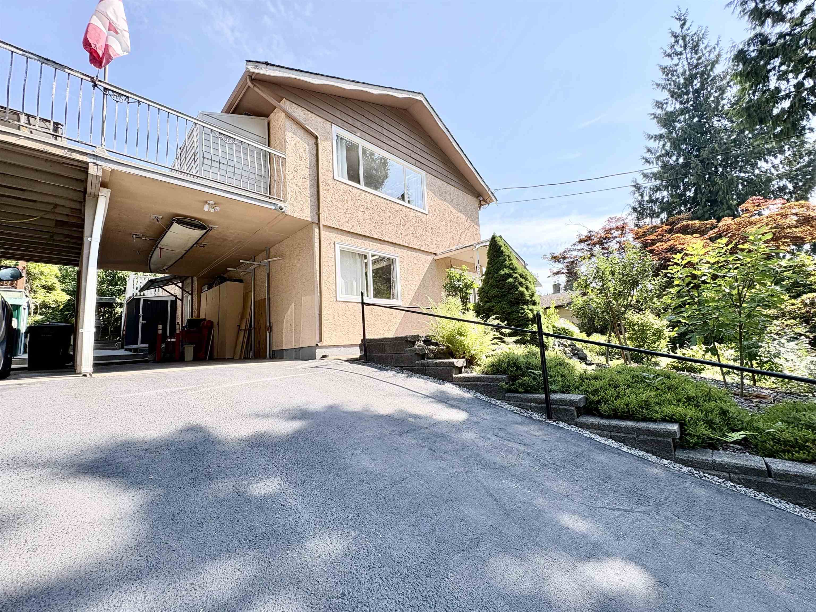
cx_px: 408
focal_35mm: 14
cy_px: 306
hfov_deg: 102.1
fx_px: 330
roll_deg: +3.9
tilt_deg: +7.3
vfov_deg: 85.7
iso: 40
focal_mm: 2.22
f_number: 2.2
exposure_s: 1/498
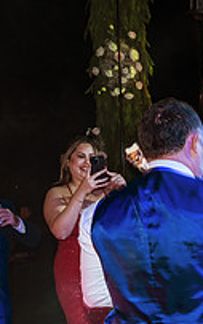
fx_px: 619
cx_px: 264
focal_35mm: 70
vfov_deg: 29.1
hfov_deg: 17.5
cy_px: 228
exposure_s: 1/60
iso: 800
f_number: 7.1
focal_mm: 24
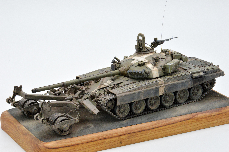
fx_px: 877
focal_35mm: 138
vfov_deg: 9.9
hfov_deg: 14.9
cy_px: 76
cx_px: 114
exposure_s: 1/20
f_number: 18
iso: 800
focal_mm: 92
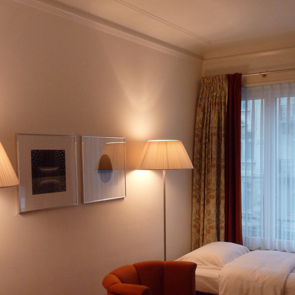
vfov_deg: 40.7
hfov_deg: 40.9
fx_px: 395
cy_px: 182
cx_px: 164
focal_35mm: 41
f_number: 3.3
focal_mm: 4.1
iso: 320
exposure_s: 1/30
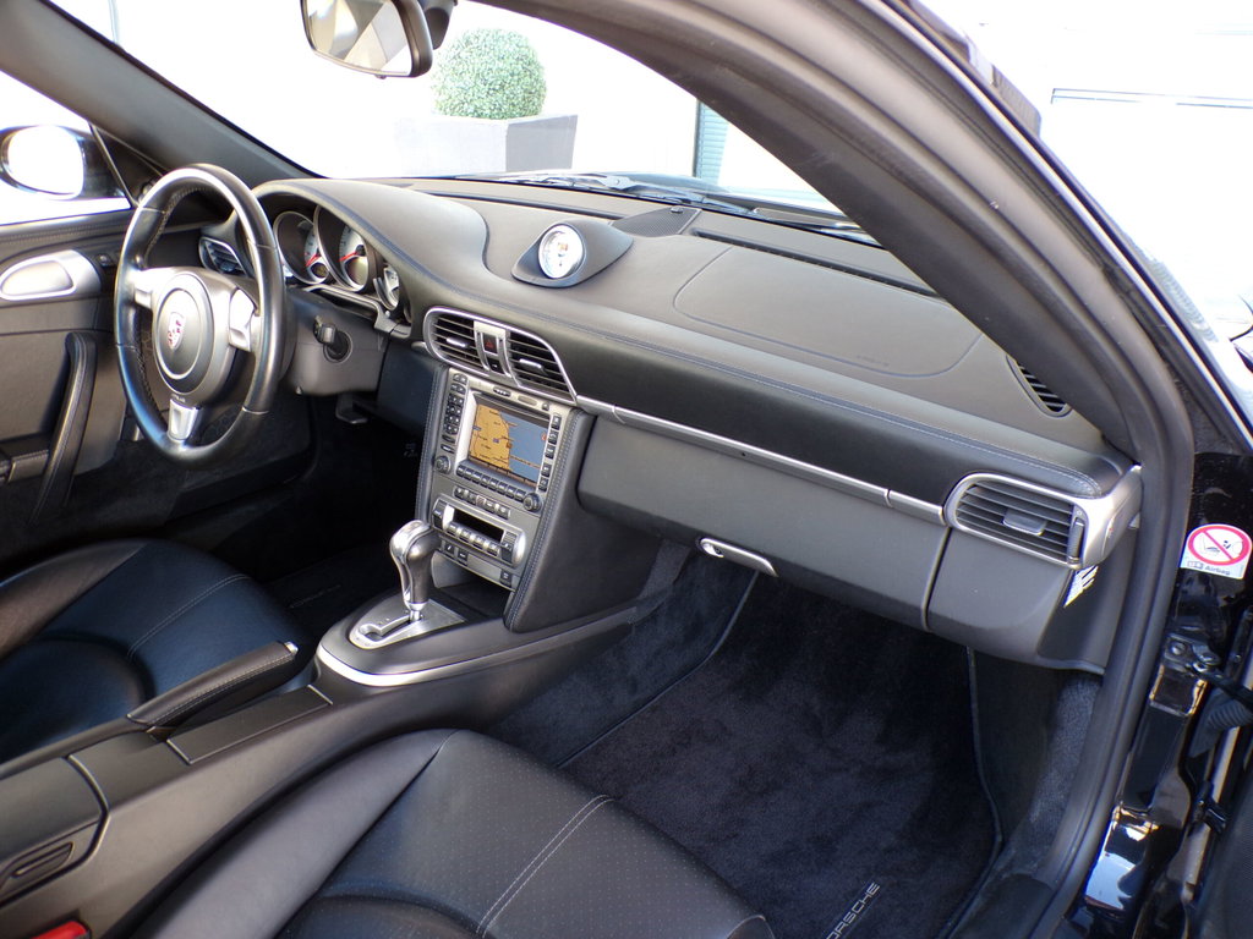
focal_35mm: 28
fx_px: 1014
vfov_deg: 49.7
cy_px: 470
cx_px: 626
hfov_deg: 63.4
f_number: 3.1
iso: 168
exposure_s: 1/34
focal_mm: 5
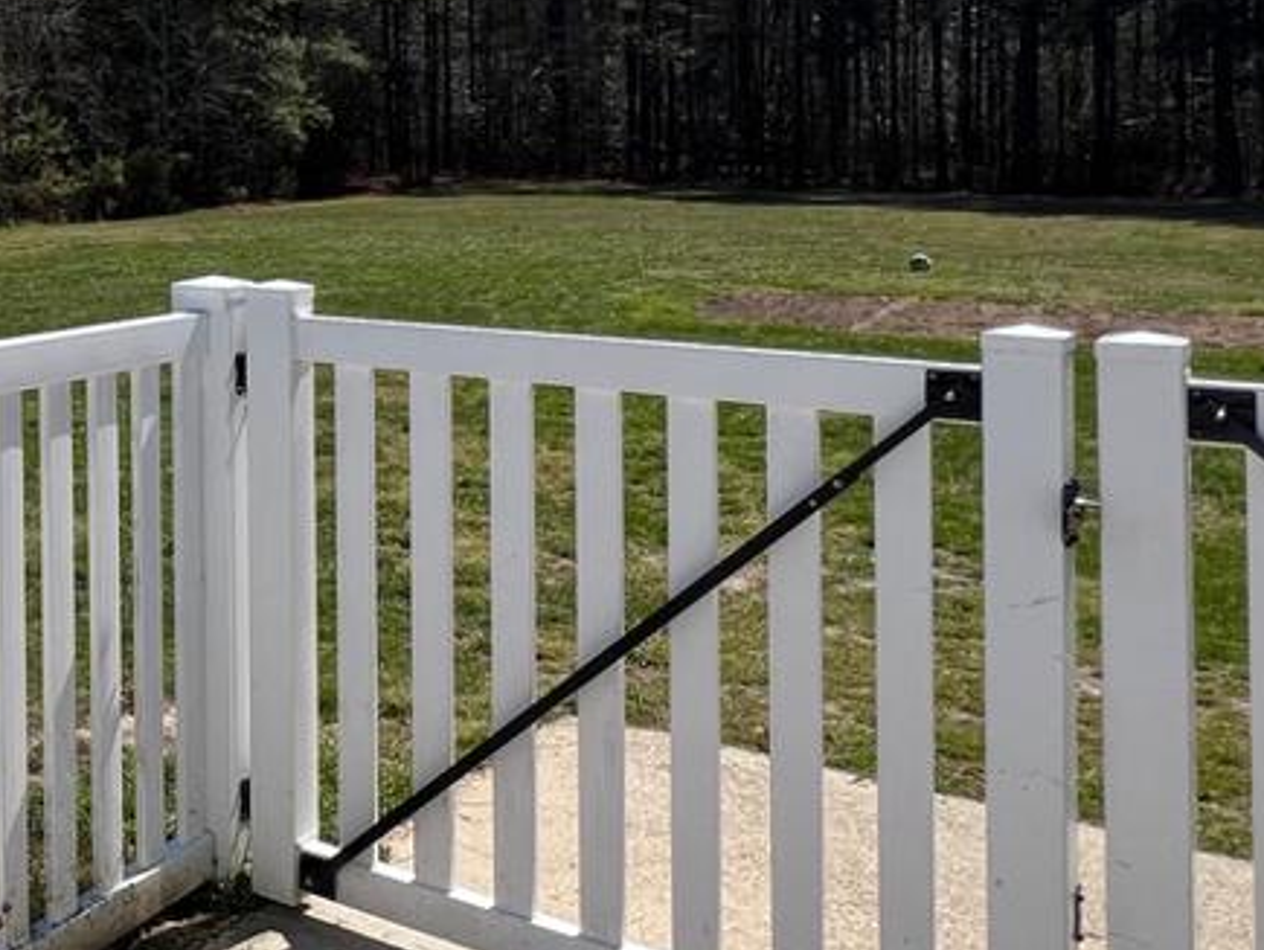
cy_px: 128
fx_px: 1571
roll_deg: +0.5
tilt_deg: +0.6
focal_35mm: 43
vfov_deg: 32.3
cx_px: -142
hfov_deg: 36.7
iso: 32
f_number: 1.8
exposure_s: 1/1727
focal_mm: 1.57
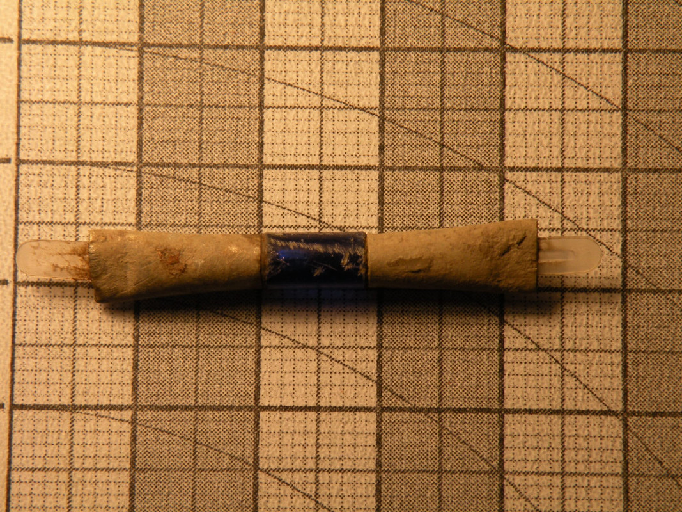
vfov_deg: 14.6
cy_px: 256
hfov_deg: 19.5
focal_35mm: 101
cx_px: 341
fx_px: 1990
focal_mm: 17.9
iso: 86
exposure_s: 1/64
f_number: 4
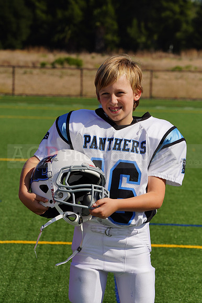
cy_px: 152
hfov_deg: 6.4
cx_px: 101
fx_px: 1812
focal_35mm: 215
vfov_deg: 9.6
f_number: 14
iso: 100
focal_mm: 215
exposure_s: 1/250
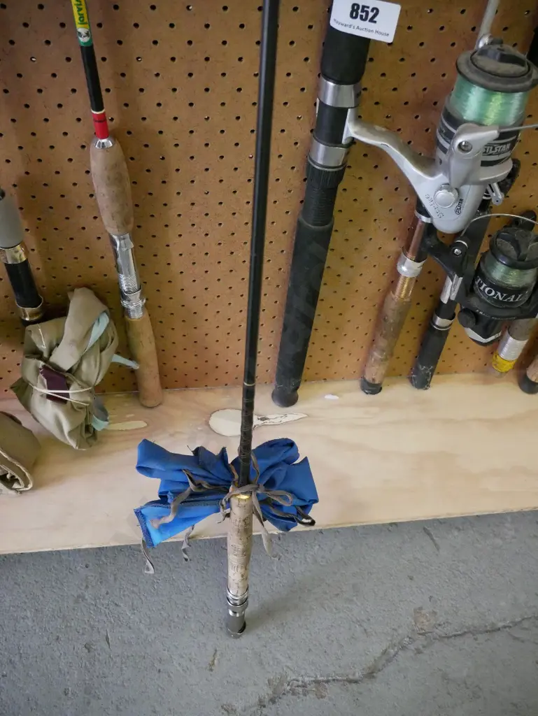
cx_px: 269
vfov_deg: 53.9
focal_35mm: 34
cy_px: 358
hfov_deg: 41.8
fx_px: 704
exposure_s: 1/125
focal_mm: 17
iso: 6400
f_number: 5.6
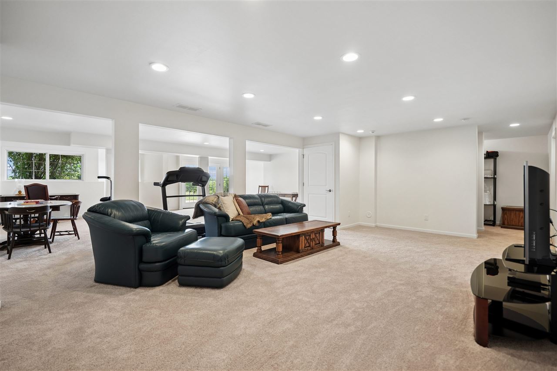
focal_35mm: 16
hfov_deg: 96.7
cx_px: 278
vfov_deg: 73.7
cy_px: 186
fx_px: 248
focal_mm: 16
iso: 400
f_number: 4.5
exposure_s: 1/40
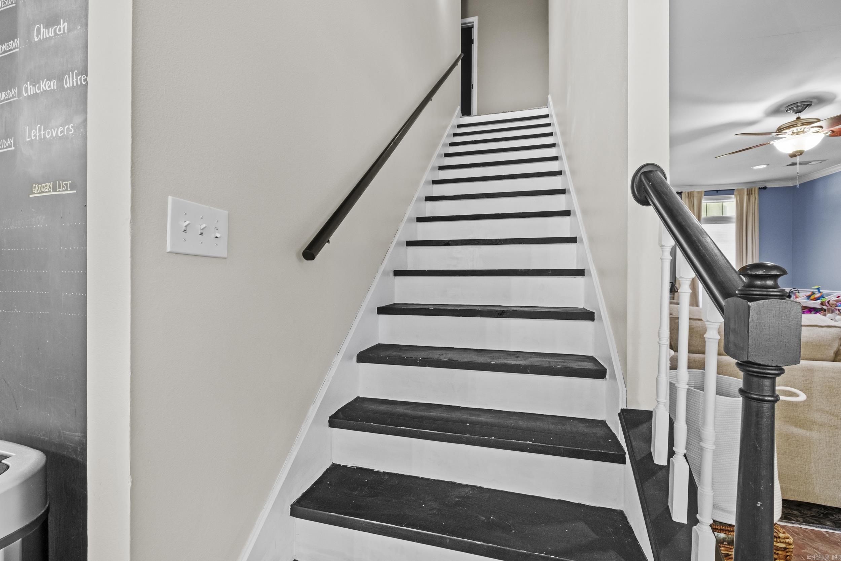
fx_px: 350
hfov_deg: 100.4
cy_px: 280
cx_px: 420
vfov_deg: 77.3
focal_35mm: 15
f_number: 8
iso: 400
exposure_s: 2
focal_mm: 10
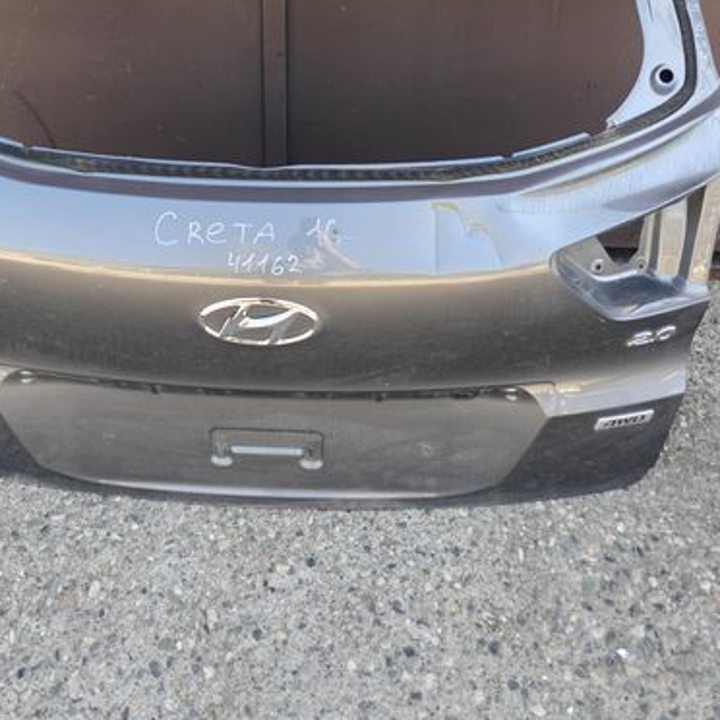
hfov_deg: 40.8
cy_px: 41
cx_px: 291
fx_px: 965
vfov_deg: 37.6
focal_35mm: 41
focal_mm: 6.06
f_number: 1.6
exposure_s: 1/501
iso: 200
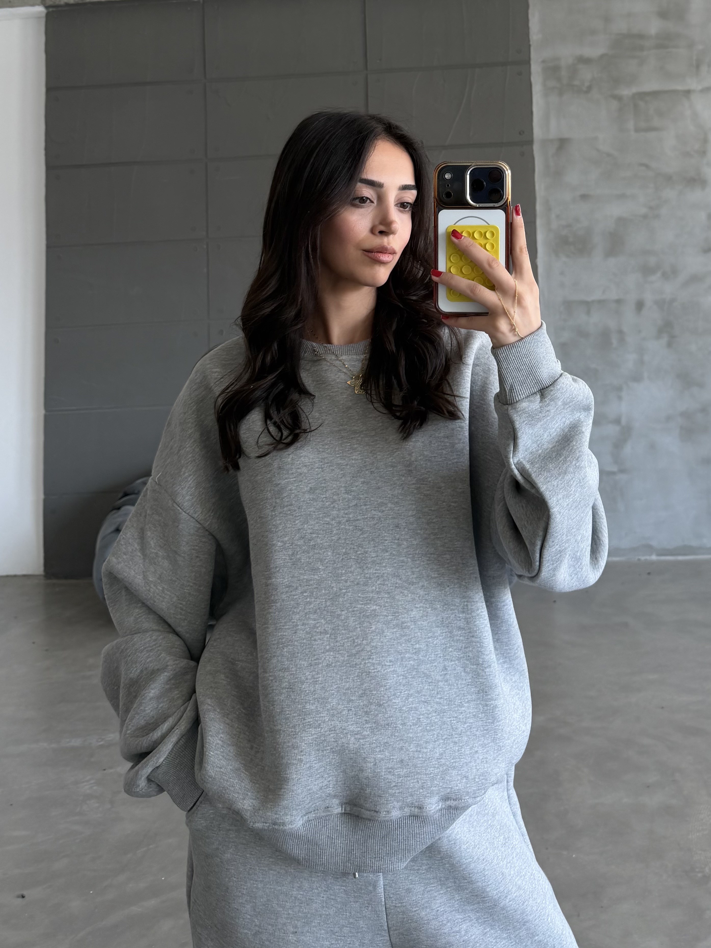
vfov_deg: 71.6
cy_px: 474
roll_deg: +2.5
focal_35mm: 24
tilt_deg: -10.3
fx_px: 657
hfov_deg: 56.8
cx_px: 356
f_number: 1.78
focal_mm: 6.76
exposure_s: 1/121
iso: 125
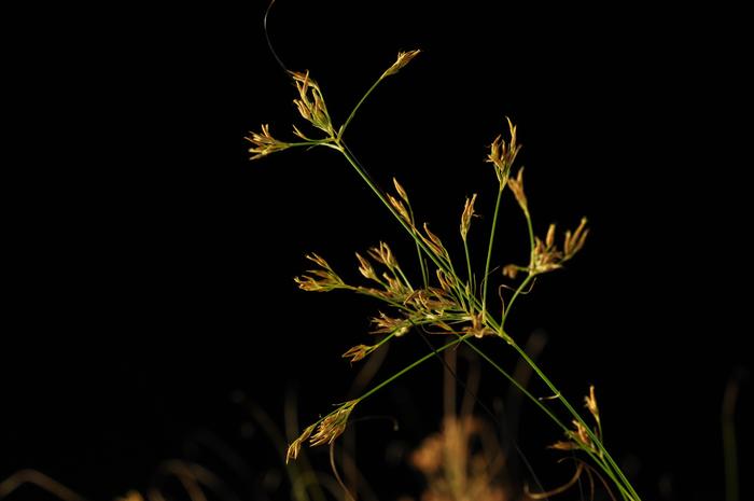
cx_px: 377
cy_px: 250
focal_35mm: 90
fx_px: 1883
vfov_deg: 15.2
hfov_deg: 22.6
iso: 320
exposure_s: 1/80
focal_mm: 60
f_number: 11
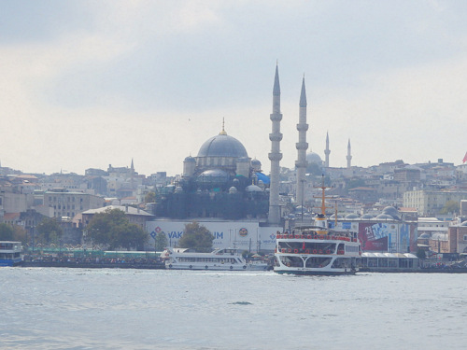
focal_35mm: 140
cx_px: 234
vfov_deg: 10.6
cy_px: 175
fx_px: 1889
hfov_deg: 14.1
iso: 125
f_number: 5.9
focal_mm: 25
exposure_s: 1/1000
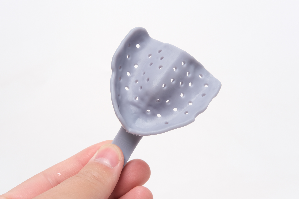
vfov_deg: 25.5
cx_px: 150
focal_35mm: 53
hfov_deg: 37.5
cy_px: 100
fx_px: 440
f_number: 13
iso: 200
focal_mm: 35
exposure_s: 1/50
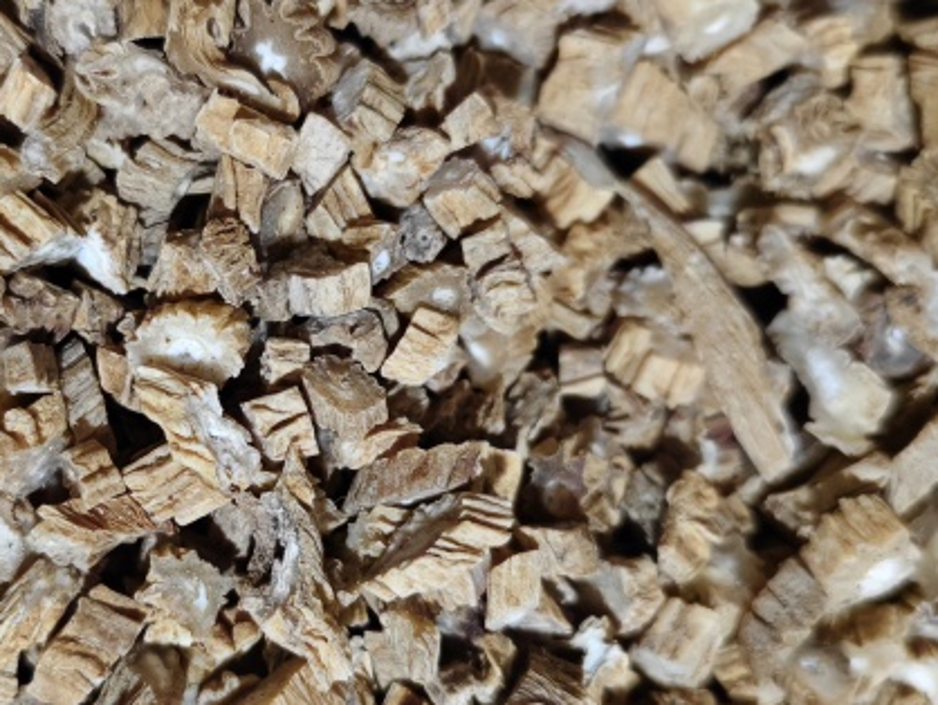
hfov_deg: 42.2
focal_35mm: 44
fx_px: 1193
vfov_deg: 32.9
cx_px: 296
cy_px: 377
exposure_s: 1/165
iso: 7943
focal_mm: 5.56
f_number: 1.88
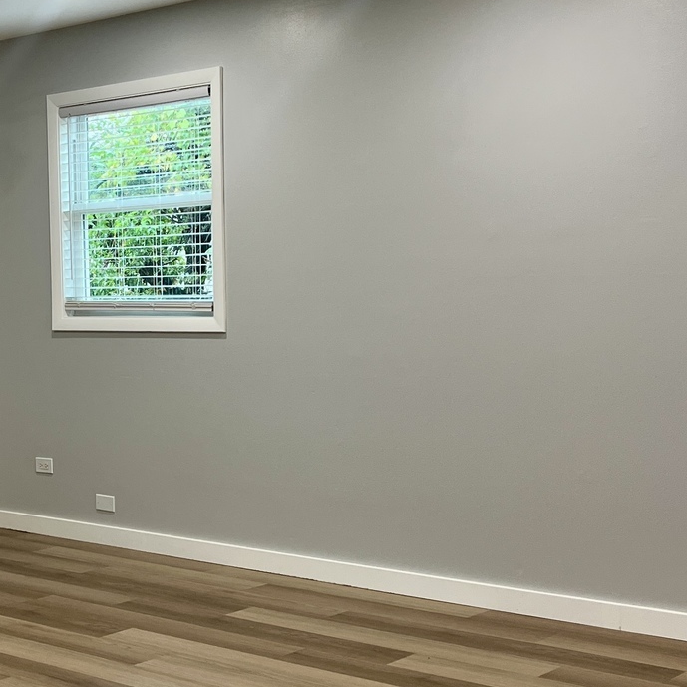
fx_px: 1078
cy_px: 354
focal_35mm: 48
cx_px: 15
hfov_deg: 32.7
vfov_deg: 35.4
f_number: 1.5
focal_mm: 5.7
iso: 100
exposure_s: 1/120
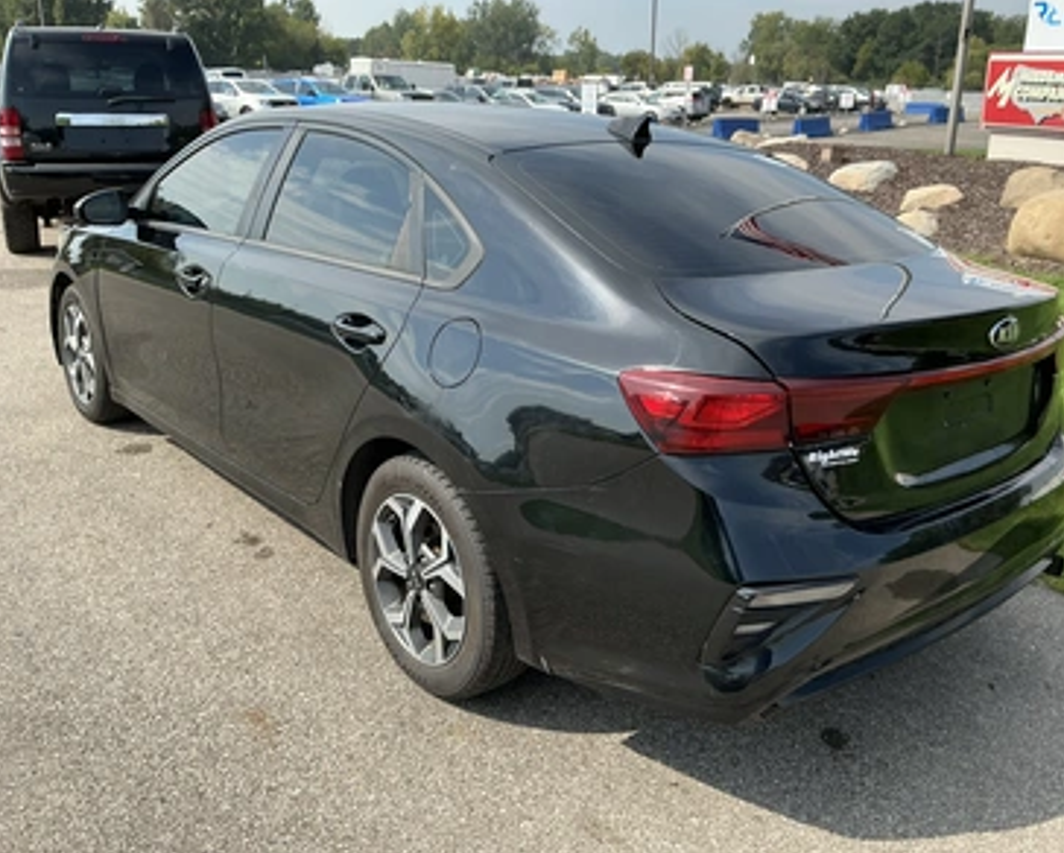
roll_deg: -1.7
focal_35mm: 30
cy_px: 435
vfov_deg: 48.6
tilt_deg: -19.1
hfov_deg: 58.6
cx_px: 573
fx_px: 946
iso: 25
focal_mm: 3
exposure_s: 1/1055
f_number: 1.8
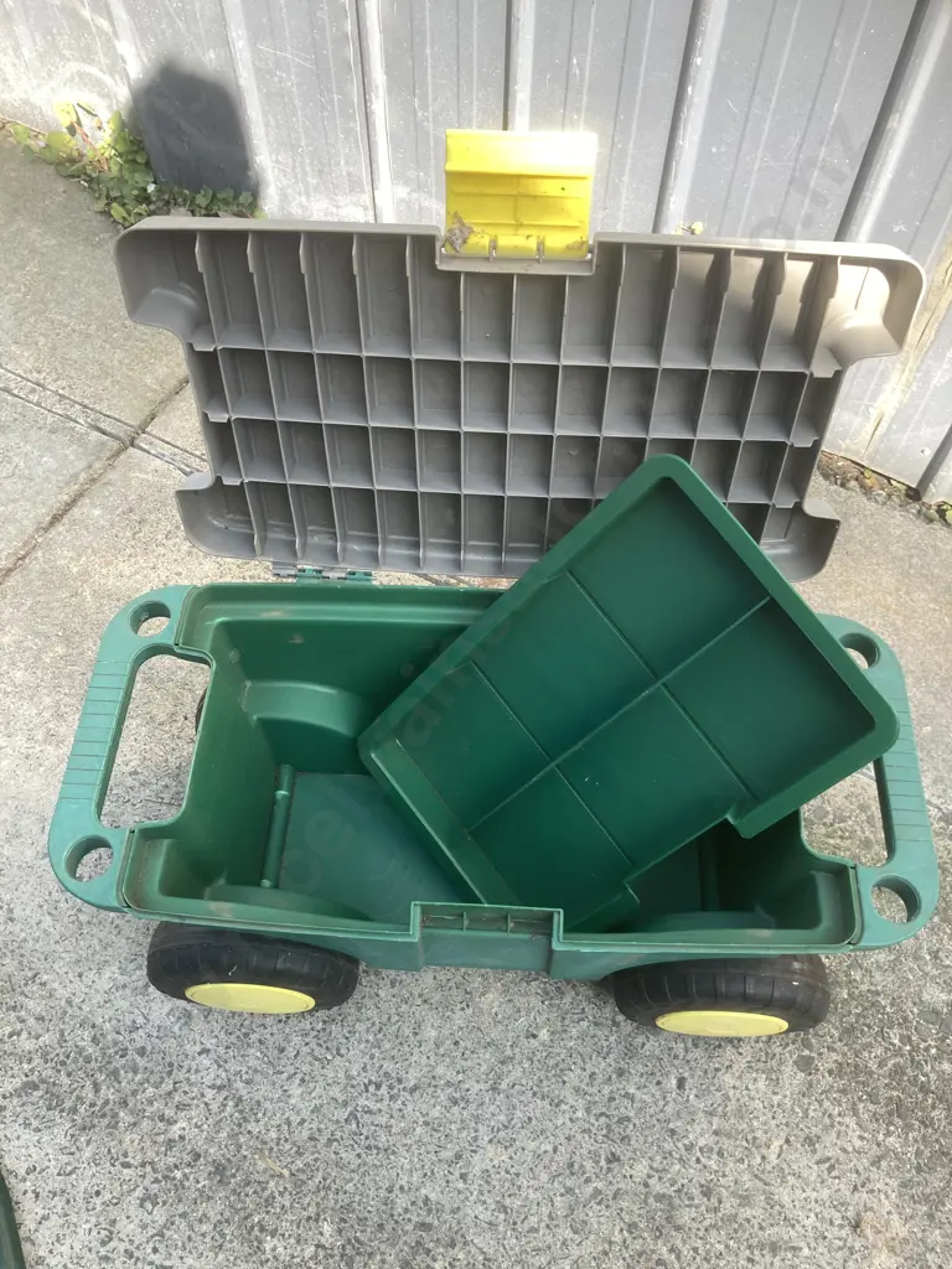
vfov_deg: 63.4
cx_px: 476
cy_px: 634
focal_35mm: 28
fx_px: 1027
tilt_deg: -58.8
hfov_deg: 49.7
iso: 20
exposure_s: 1/196
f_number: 1.8
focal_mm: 3.99
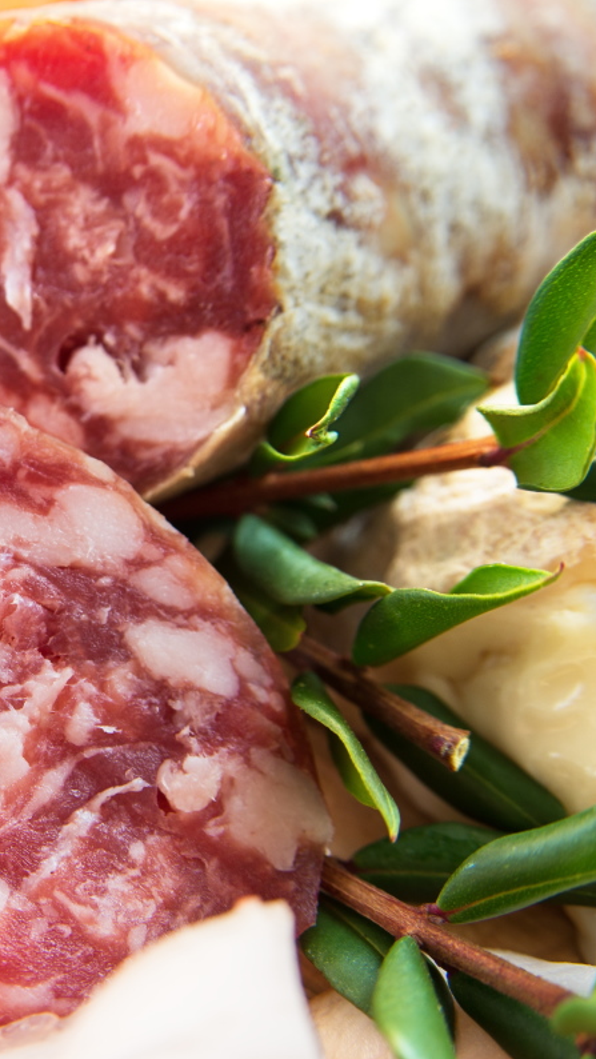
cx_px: -69
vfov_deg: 27.9
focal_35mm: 76
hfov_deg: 15.5
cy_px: 527
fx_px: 2134
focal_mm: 48
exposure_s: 1/100
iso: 100
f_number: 8
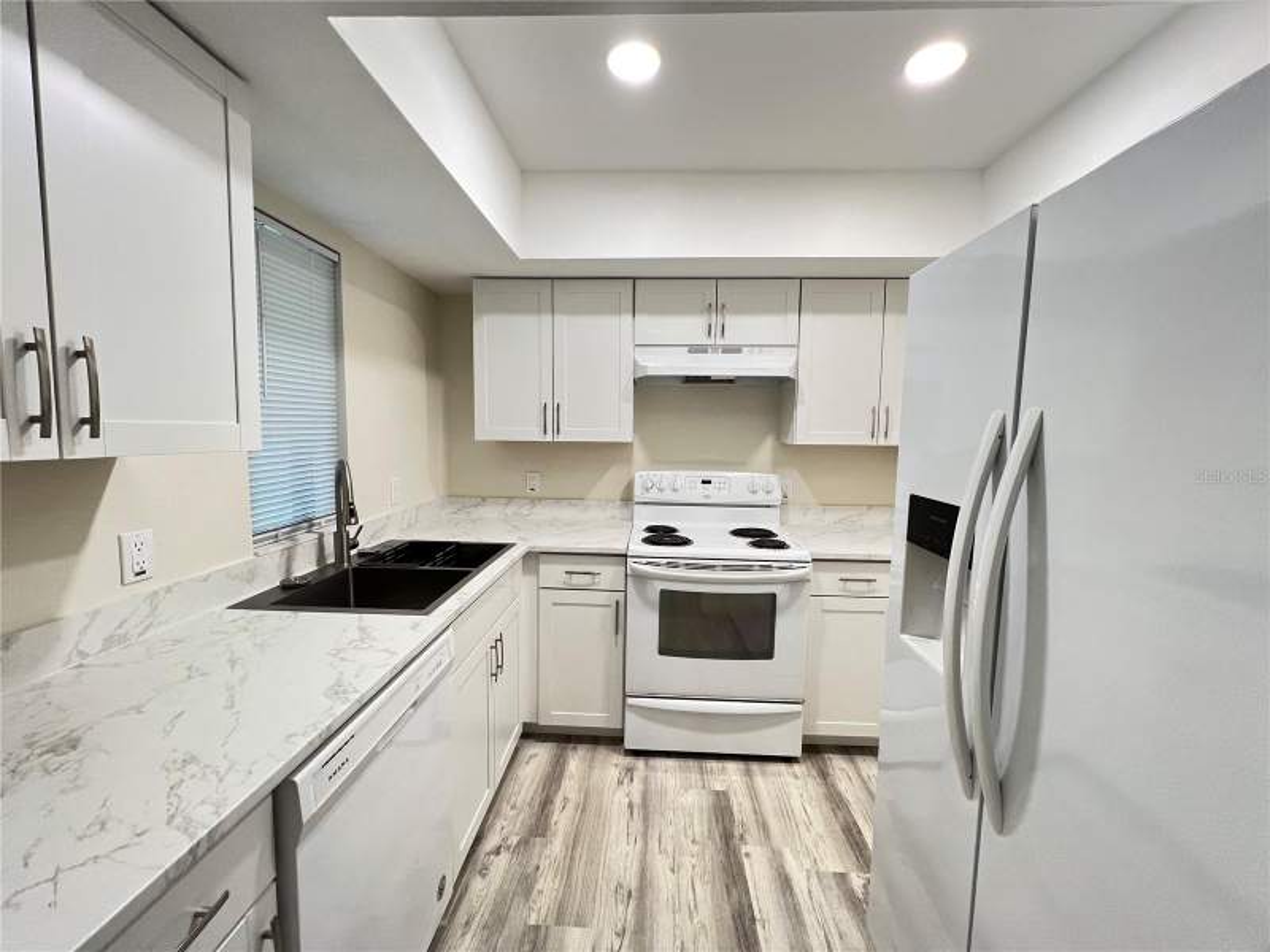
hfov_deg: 106.2
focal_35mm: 13
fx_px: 477
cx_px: 635
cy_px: 476
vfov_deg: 89.9
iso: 200
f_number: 1.8
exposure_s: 1/60
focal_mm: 1.57
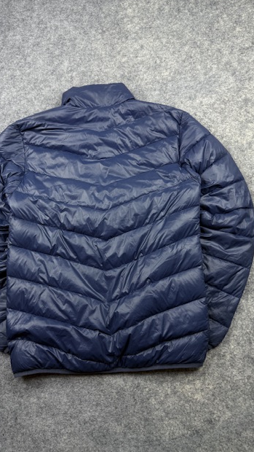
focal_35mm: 27
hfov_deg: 42.8
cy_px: 225
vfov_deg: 69.9
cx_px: 106
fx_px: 323
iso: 64
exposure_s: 1/100
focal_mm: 6.76
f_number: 1.78
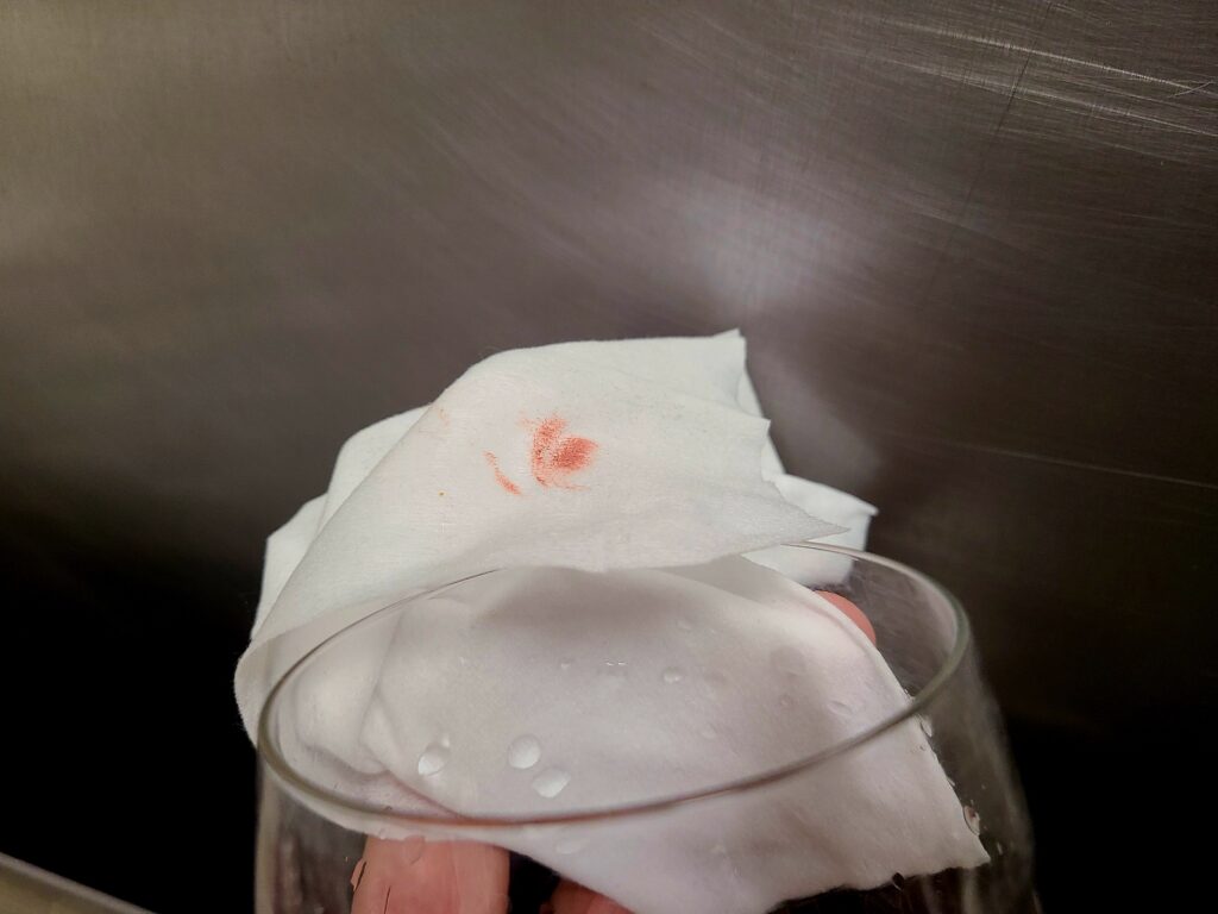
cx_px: 609
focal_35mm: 26
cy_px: 457
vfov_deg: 53.1
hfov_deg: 67.3
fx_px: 915
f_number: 1.8
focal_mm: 5.4
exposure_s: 1/60.2
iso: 200
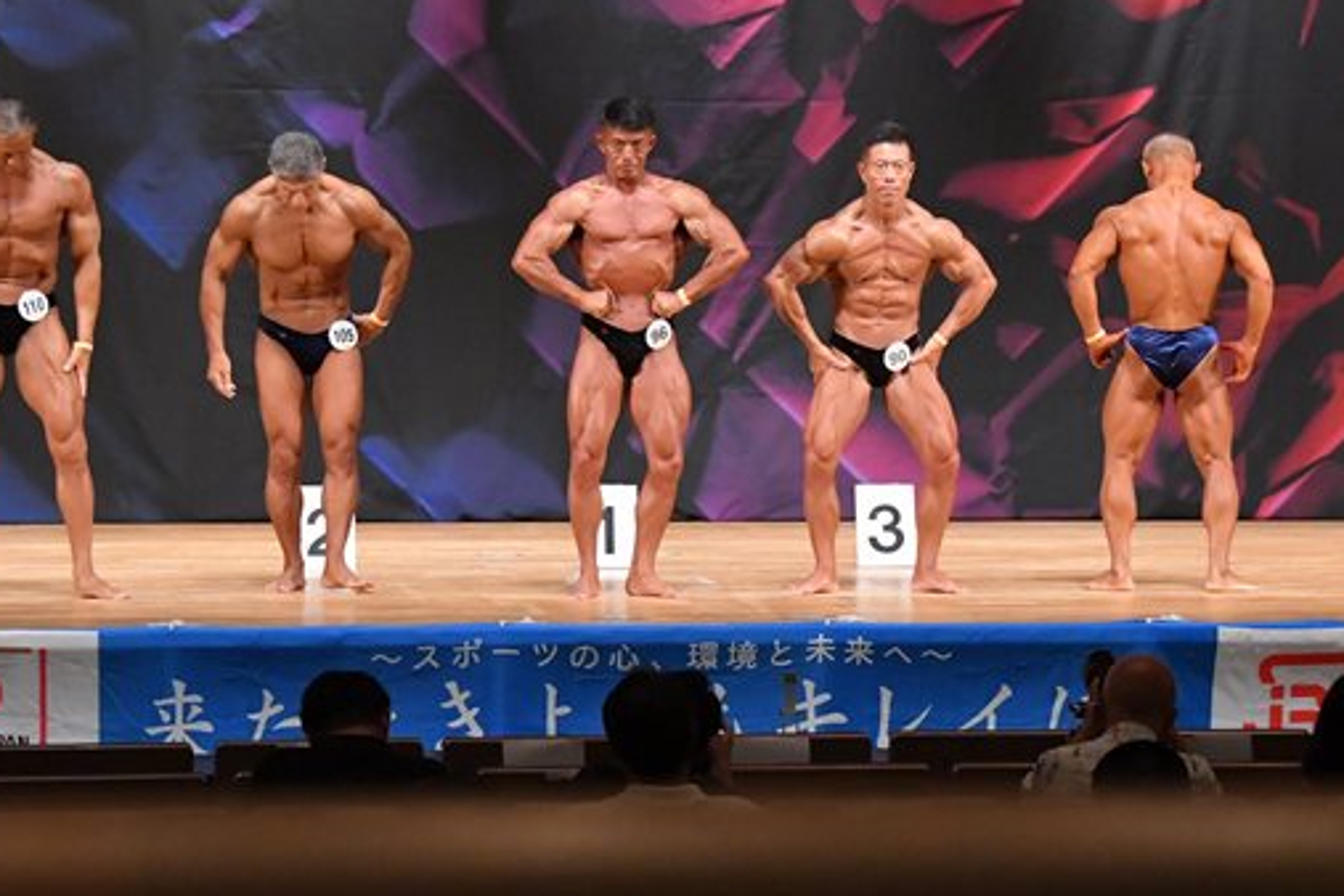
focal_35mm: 165
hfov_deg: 12.5
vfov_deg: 8.3
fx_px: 6160
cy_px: 289
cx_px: 738
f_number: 5.6
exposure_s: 1/400
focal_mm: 72
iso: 6400
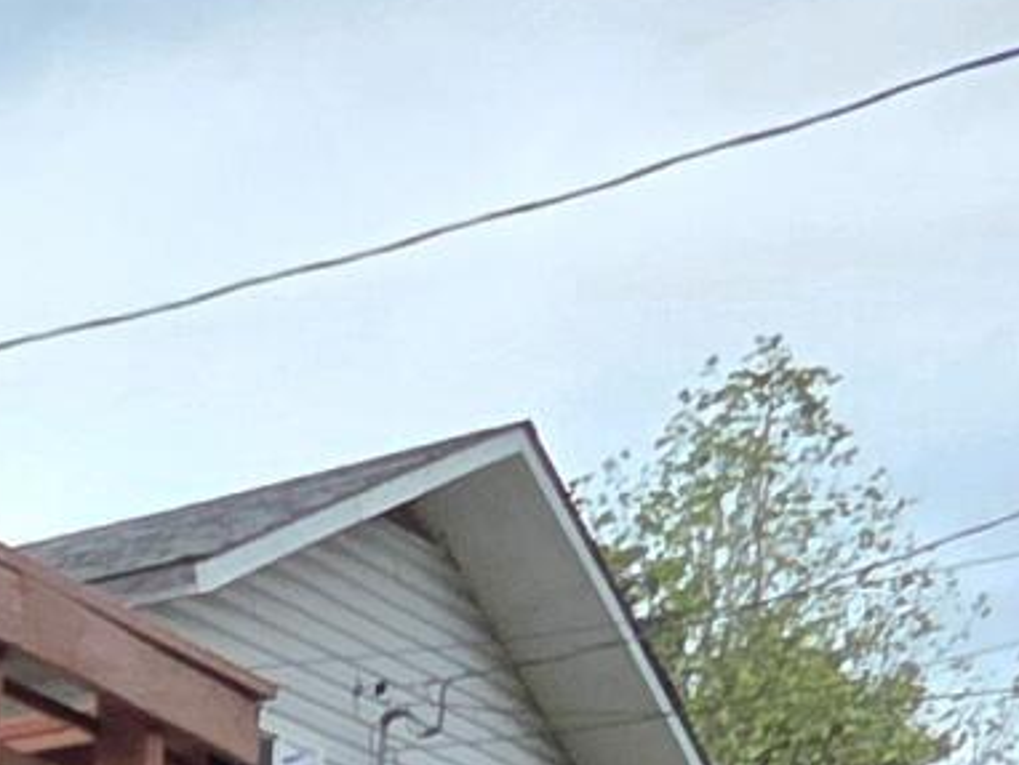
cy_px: 1893
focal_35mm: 102
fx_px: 3004
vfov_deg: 11.6
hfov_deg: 9.3
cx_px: -2657
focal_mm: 2.2
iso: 40
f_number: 1.9
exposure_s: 1/833
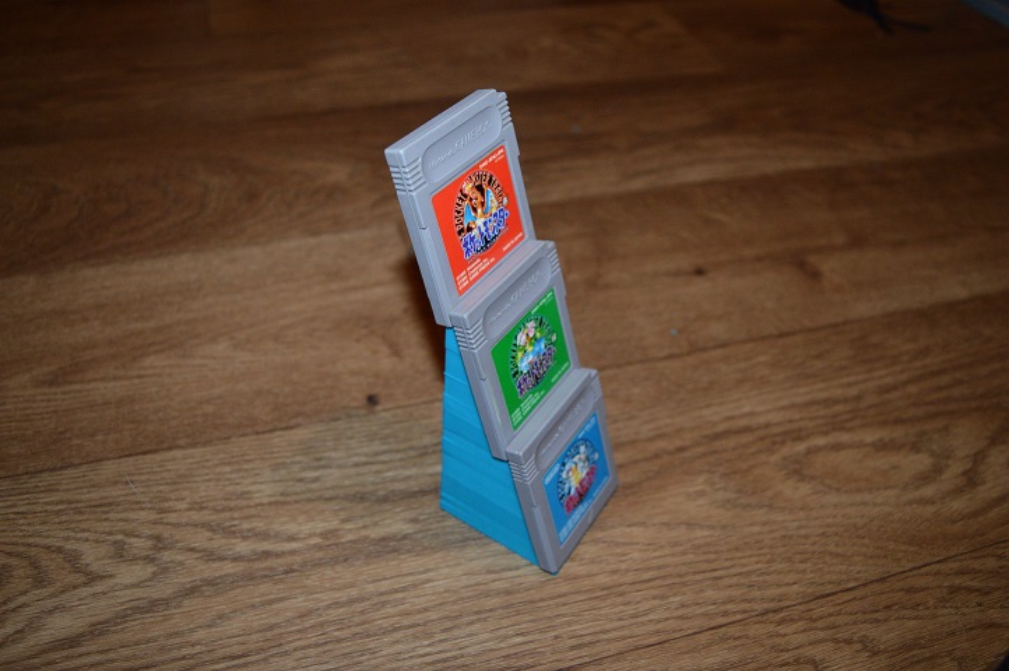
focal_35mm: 30
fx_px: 840
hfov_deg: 62.0
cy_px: 336
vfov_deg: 43.5
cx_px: 504
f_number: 3.8
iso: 1000
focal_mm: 20
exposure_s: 1/60
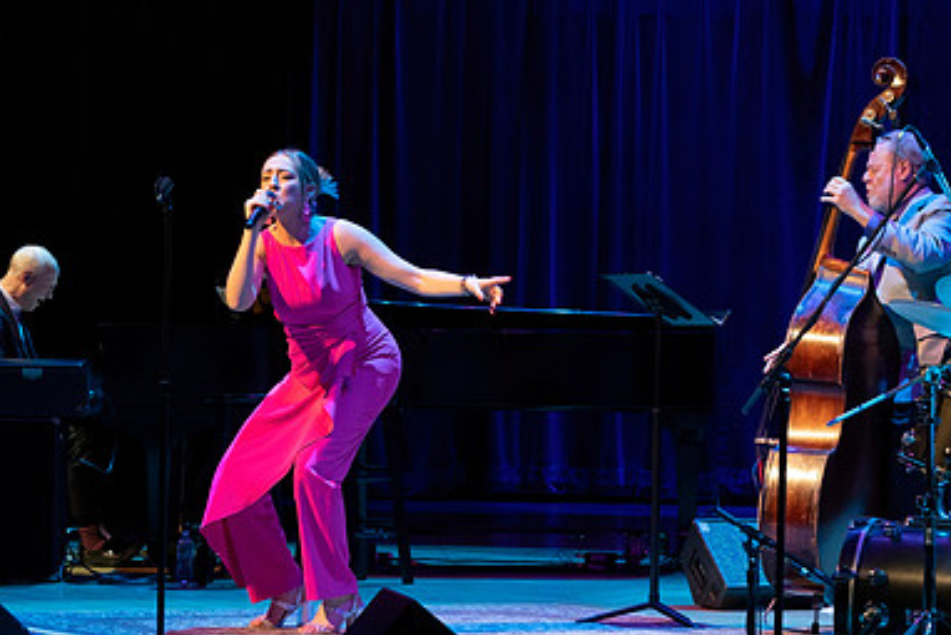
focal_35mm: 175
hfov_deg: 11.7
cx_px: 415
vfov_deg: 7.9
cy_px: 268
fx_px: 4624
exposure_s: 1/250
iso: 5000
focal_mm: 100
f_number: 5.6
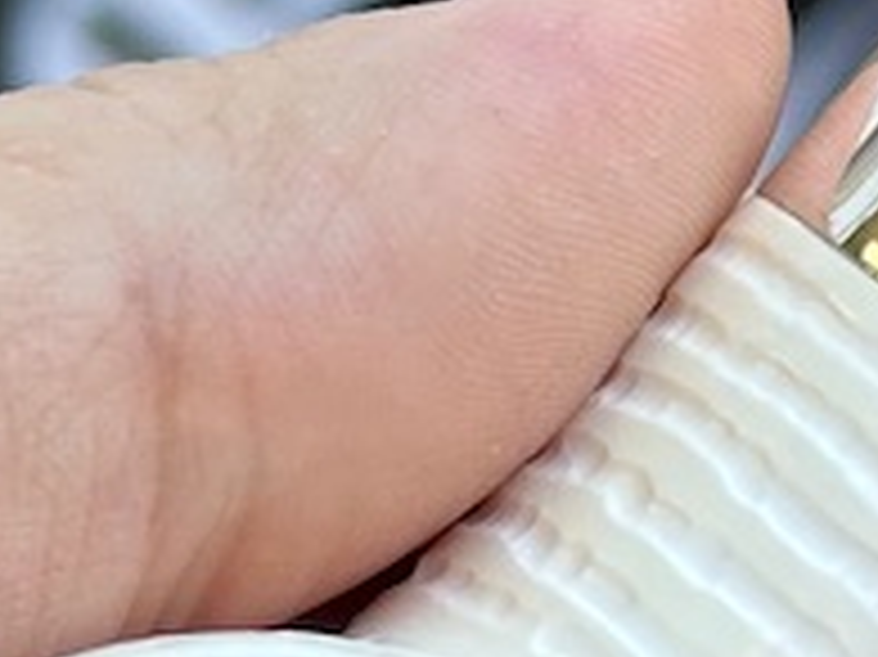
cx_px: 1472
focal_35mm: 315
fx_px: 7985
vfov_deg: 4.7
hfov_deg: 6.2
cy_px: 279
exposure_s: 1/125
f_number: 1.78
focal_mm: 6.86
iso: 40
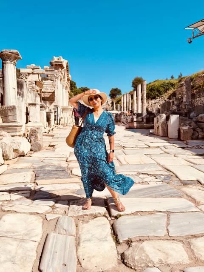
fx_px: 243
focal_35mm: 31
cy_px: 136
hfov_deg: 45.5
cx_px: 102
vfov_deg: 58.3
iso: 64
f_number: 1.78
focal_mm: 6.76
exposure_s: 1/7752
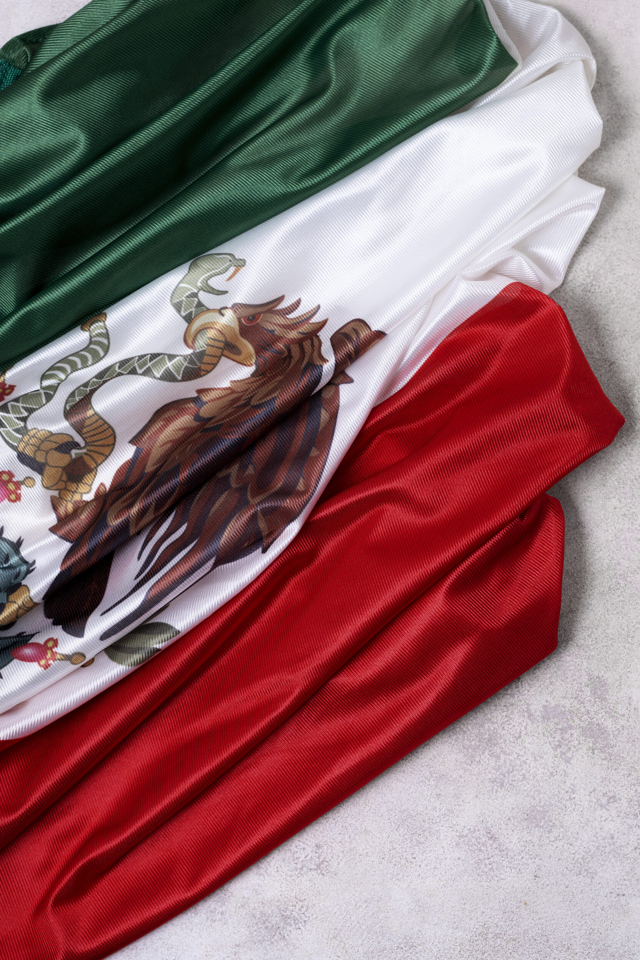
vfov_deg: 38.9
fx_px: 1360
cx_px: 319
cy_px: 473
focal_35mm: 51
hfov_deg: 26.5
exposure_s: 1/125
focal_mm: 50
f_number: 8
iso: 200
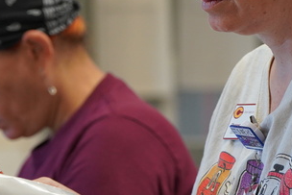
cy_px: 93
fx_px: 3392
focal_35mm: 418
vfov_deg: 3.3
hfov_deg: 4.9
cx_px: 157
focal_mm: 124
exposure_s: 1/160
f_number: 4
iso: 2000
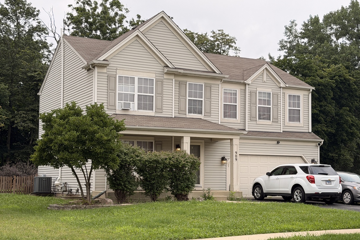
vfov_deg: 23.0
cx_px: 194
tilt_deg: +4.5
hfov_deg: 33.9
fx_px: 590
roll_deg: +0.2
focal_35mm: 59
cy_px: 134
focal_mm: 6.76
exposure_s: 1/2342
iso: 64
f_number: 1.78
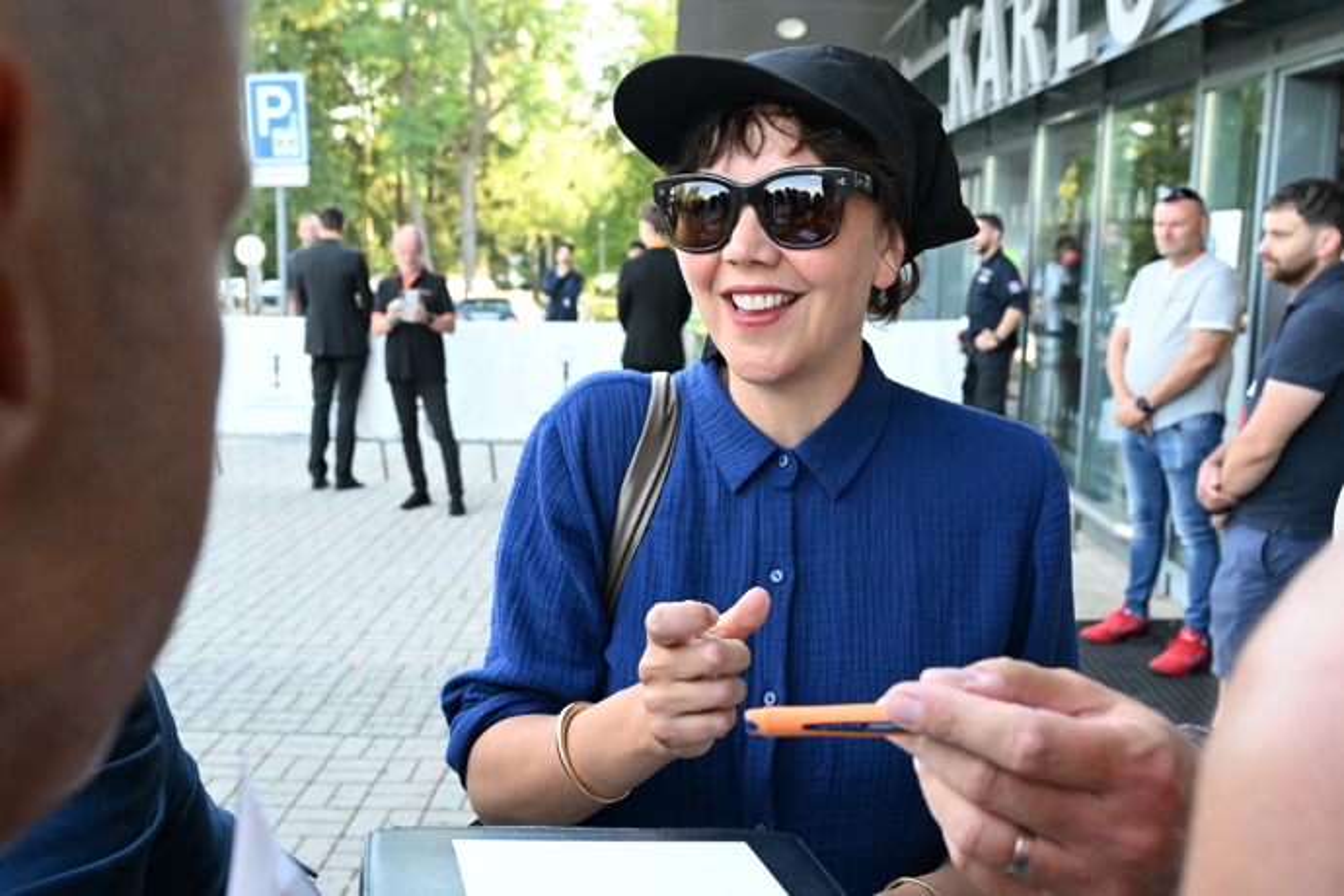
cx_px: 672
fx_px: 1344
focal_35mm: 36
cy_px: 448
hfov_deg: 53.1
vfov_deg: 36.9
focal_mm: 24
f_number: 5
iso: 2500
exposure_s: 1/500
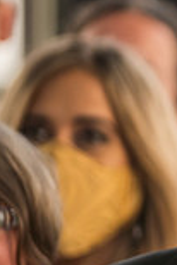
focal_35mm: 565
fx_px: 4157
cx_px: 452
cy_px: 233
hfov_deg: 2.4
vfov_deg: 3.6
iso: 250
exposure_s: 1/250
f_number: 2.8
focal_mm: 150
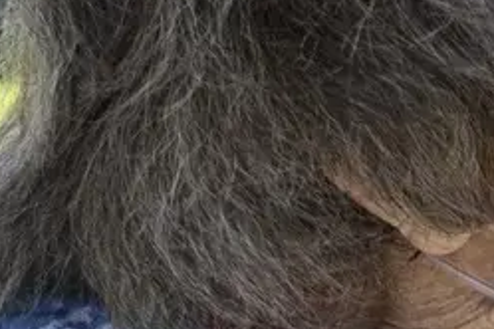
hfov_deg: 9.6
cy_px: 57
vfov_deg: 8.9
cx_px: 1573
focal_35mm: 154
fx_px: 2113
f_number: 1.4
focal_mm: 6.5
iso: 64
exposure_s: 1/3971
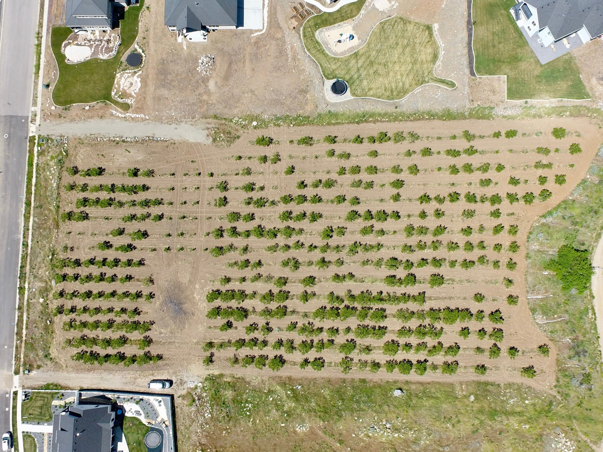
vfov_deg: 63.4
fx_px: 366
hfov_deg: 79.0
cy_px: 236
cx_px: 290
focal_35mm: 21
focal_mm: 3.61
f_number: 2.8
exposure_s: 1/657
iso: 100
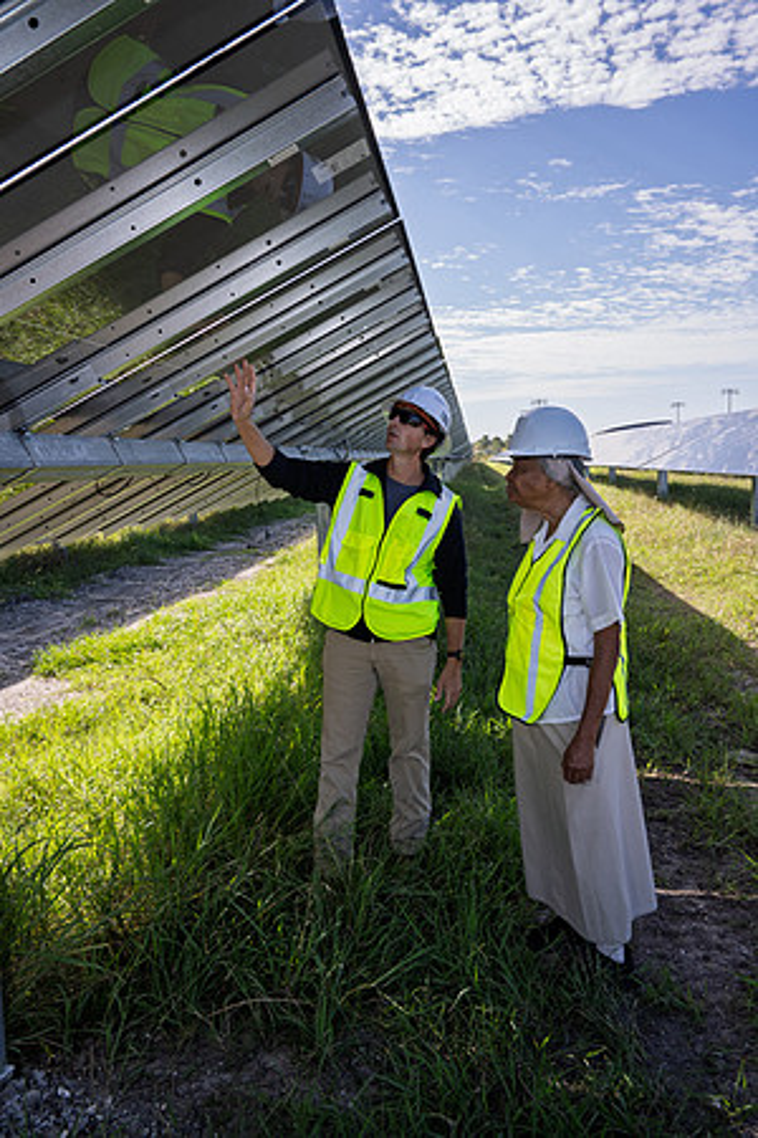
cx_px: 379
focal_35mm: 28
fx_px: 884
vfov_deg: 65.5
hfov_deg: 46.4
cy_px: 569
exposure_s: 1/160
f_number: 10
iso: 200
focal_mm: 28
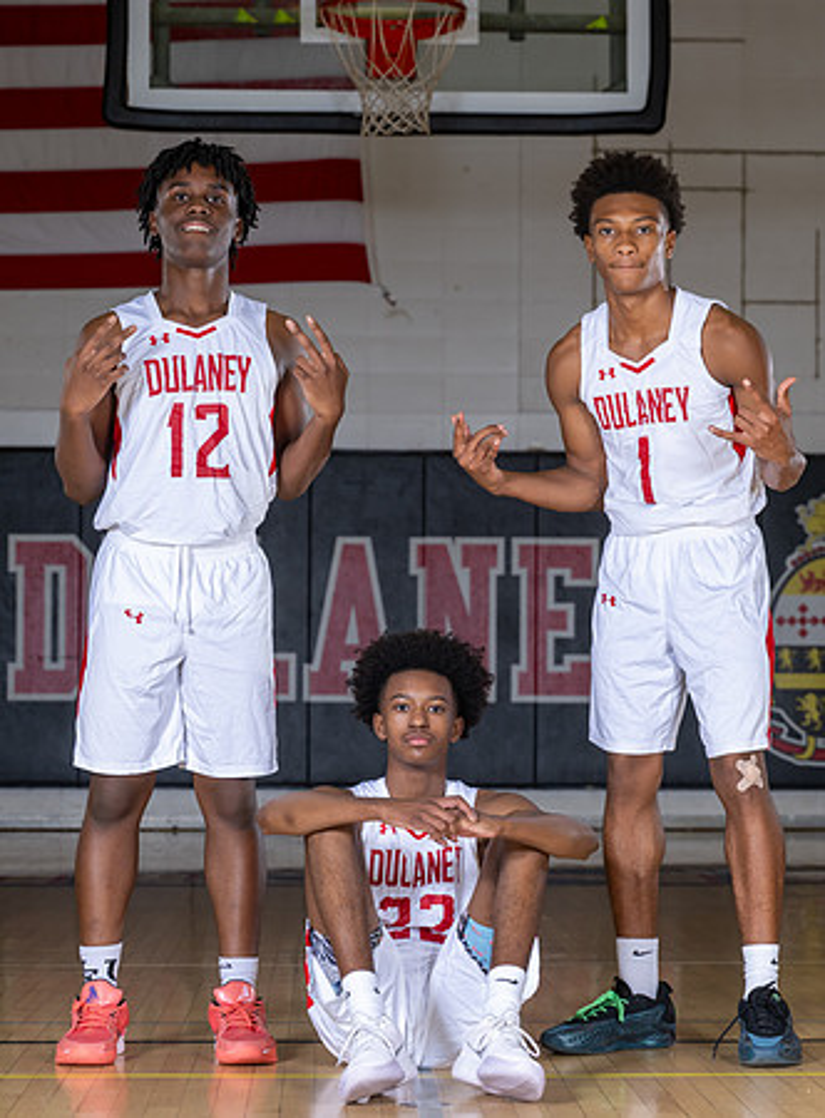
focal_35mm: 103
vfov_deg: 19.3
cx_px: 559
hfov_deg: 14.2
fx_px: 3296
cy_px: 558
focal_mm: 70
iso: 400
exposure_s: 1/160
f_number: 5
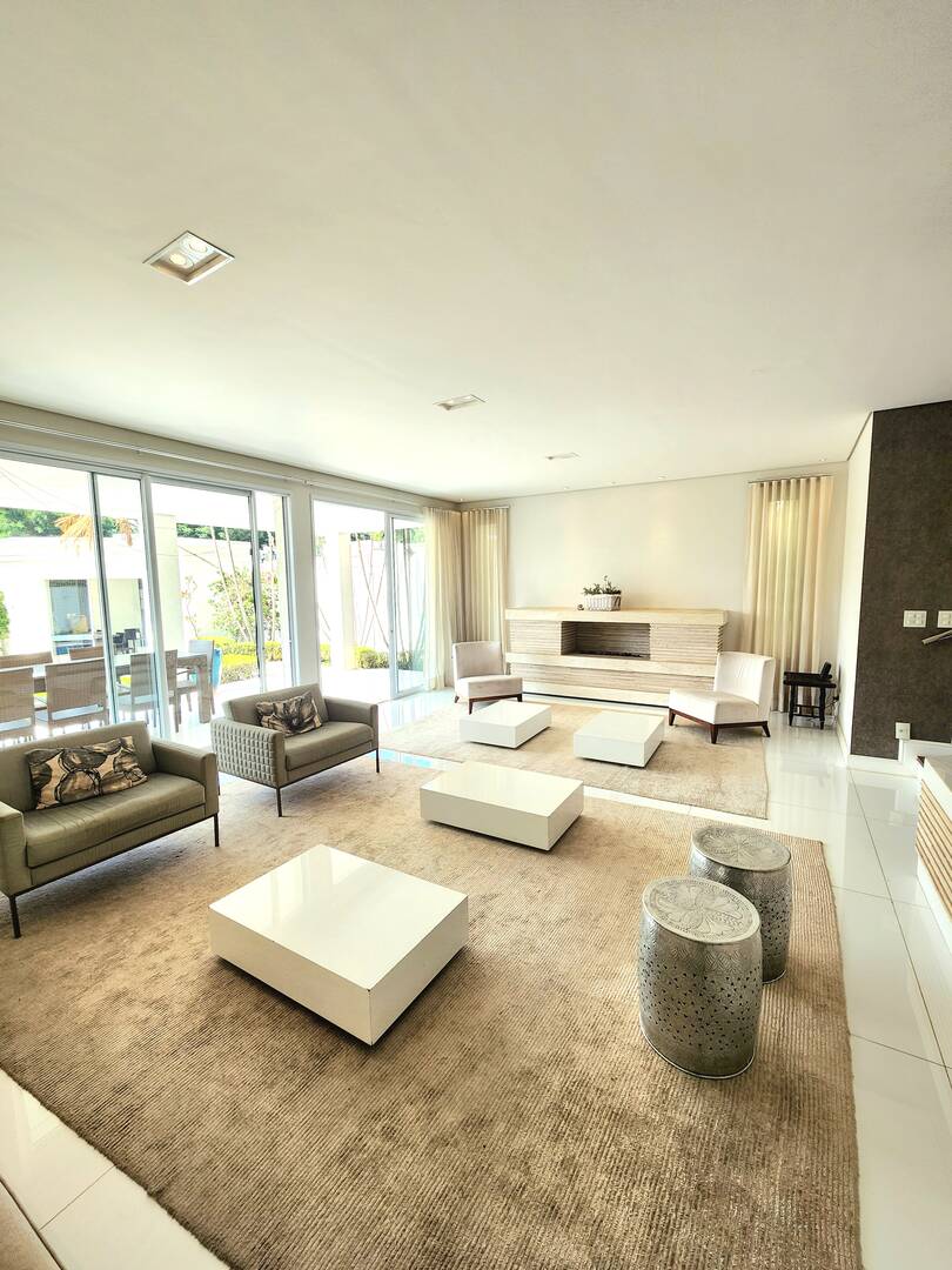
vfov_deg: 106.2
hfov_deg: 89.9
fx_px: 477
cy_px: 635
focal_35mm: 13
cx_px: 476
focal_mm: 2.2
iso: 50
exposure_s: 1/161
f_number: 2.2
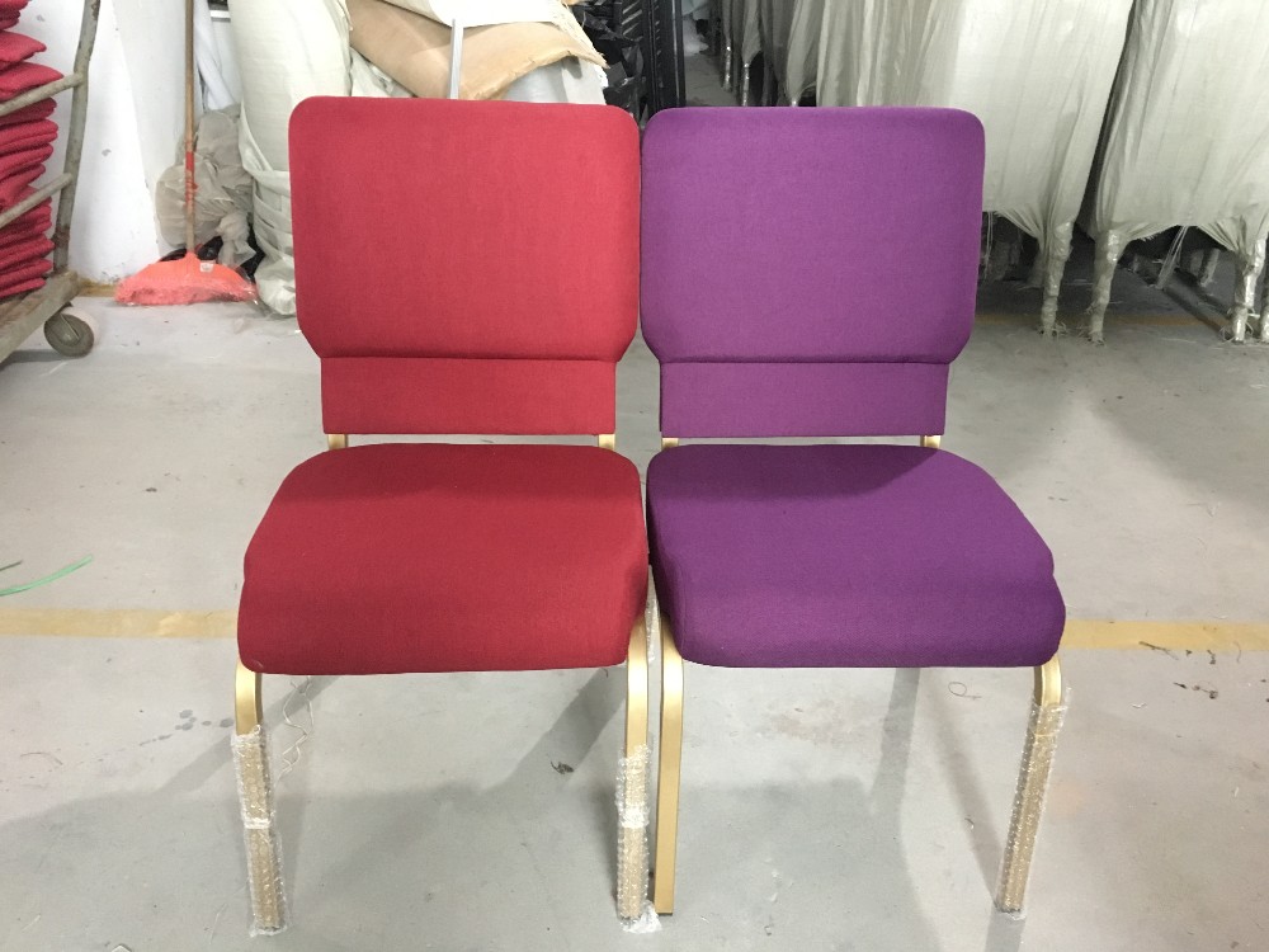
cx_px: 634
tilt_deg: -29.7
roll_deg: -2.3
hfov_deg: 61.7
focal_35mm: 29
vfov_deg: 48.2
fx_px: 1063
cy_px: 476
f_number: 2.2
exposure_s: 1/17
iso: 500
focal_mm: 4.15
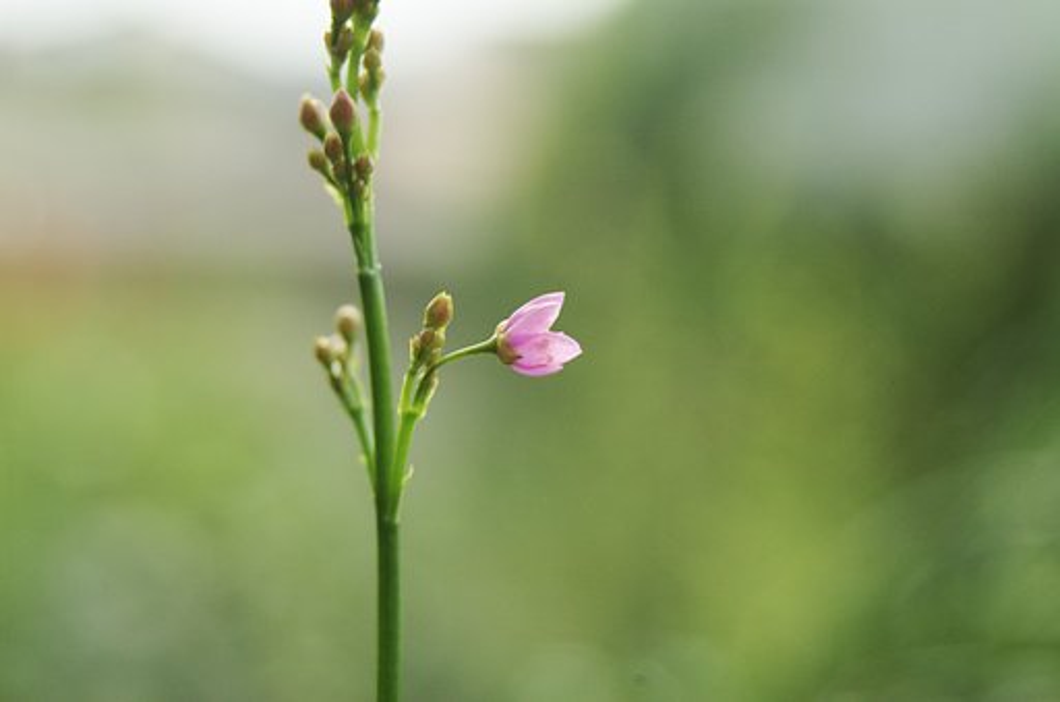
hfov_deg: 17.1
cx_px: 530
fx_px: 3526
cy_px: 351
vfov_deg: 11.4
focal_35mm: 120
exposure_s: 1/125
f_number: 5.6
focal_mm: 80
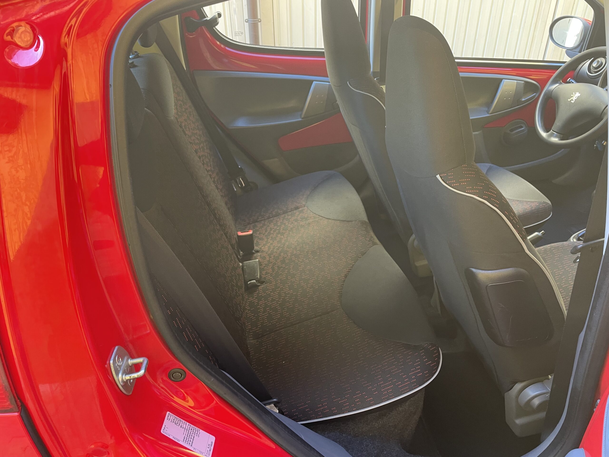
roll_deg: +1.0
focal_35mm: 26
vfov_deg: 53.1
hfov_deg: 67.3
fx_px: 457
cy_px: 228
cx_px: 304
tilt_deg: -32.6
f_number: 1.6
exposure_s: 1/63
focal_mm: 4.2
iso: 125
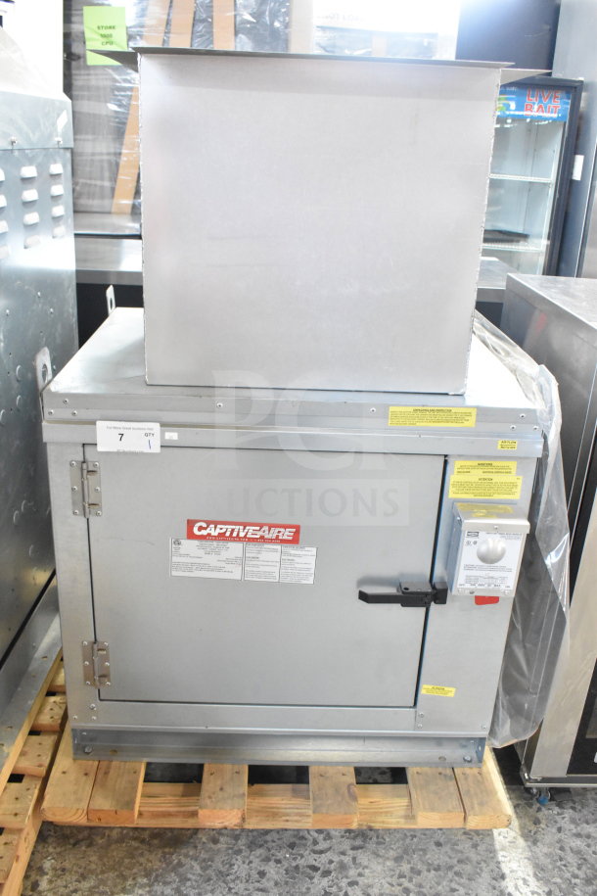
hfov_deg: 41.7
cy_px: 448
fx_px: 784
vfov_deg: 59.5
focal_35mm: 32
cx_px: 298
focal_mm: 21
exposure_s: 1/200
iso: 6400
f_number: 7.1
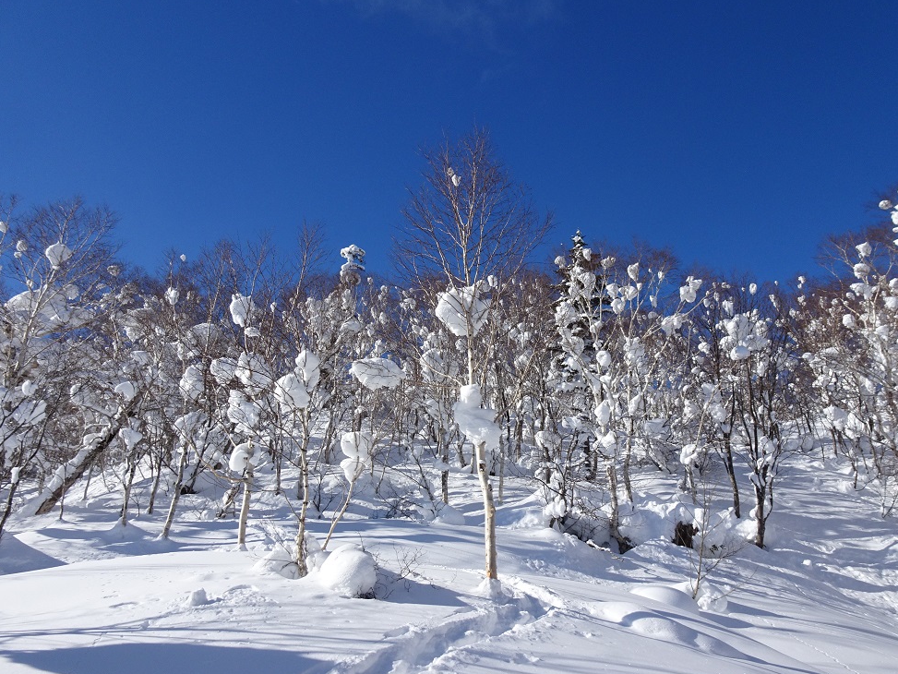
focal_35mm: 27
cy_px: 368
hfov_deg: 65.3
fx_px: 701
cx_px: 474
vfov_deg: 51.3
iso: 80
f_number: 3.5
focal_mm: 4.1
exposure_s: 1/1600
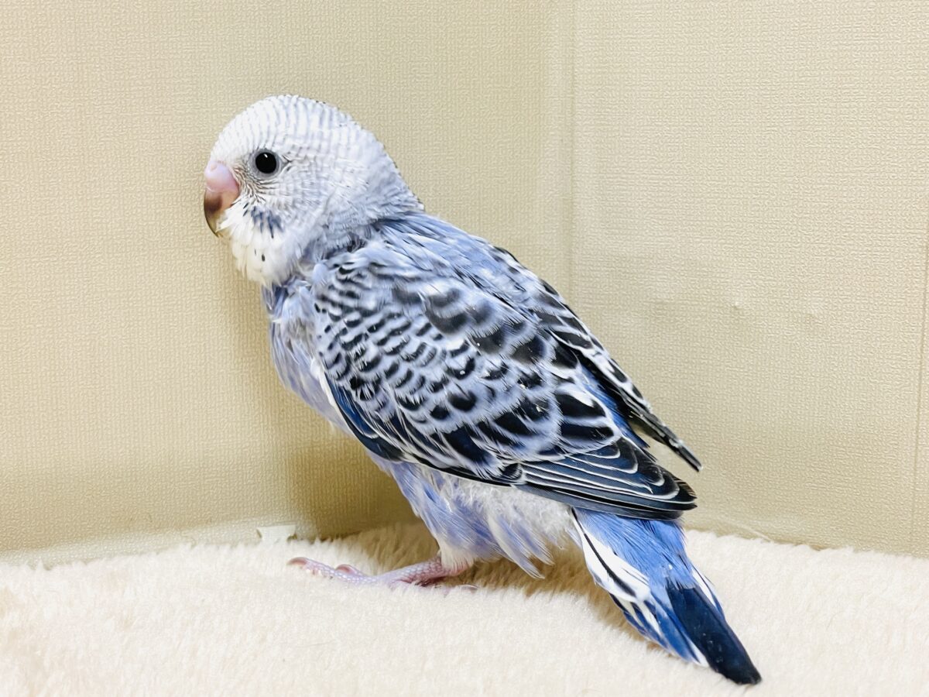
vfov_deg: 28.0
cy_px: 348
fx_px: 1396
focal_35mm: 52
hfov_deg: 36.8
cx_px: 464
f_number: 2
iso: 125
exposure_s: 1/99
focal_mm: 6
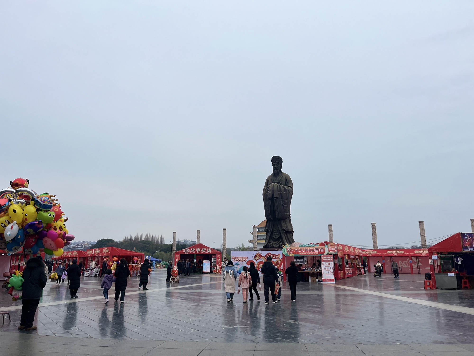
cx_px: 237
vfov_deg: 53.1
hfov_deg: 67.3
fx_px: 356
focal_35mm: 26
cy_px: 178
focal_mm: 5.1
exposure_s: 1/1695
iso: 50
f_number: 1.6
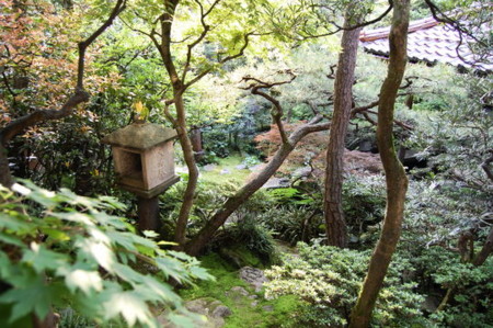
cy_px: 164
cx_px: 246
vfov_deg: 47.8
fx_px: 369
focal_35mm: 27
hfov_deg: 67.4
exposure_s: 1/60
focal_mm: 18
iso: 400
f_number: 4
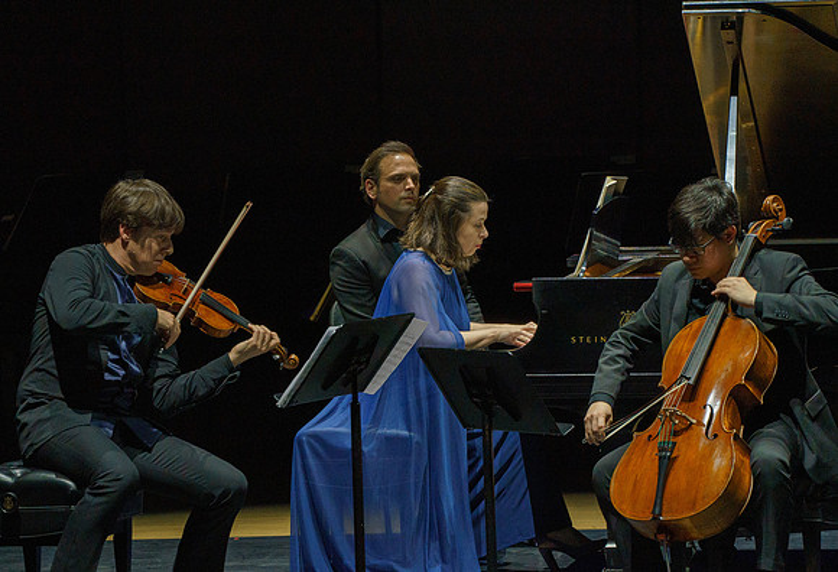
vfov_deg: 3.5
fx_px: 9446
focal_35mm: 403
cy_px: 326
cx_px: 349
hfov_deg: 5.1
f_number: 10
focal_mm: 348
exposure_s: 1/250
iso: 4000
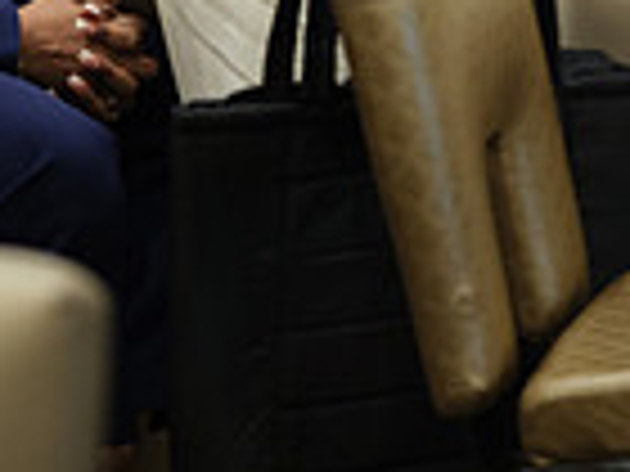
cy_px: -232
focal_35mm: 239
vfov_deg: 6.1
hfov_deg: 8.3
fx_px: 4350
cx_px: 531
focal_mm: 40
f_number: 1.8
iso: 1000
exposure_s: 1/160
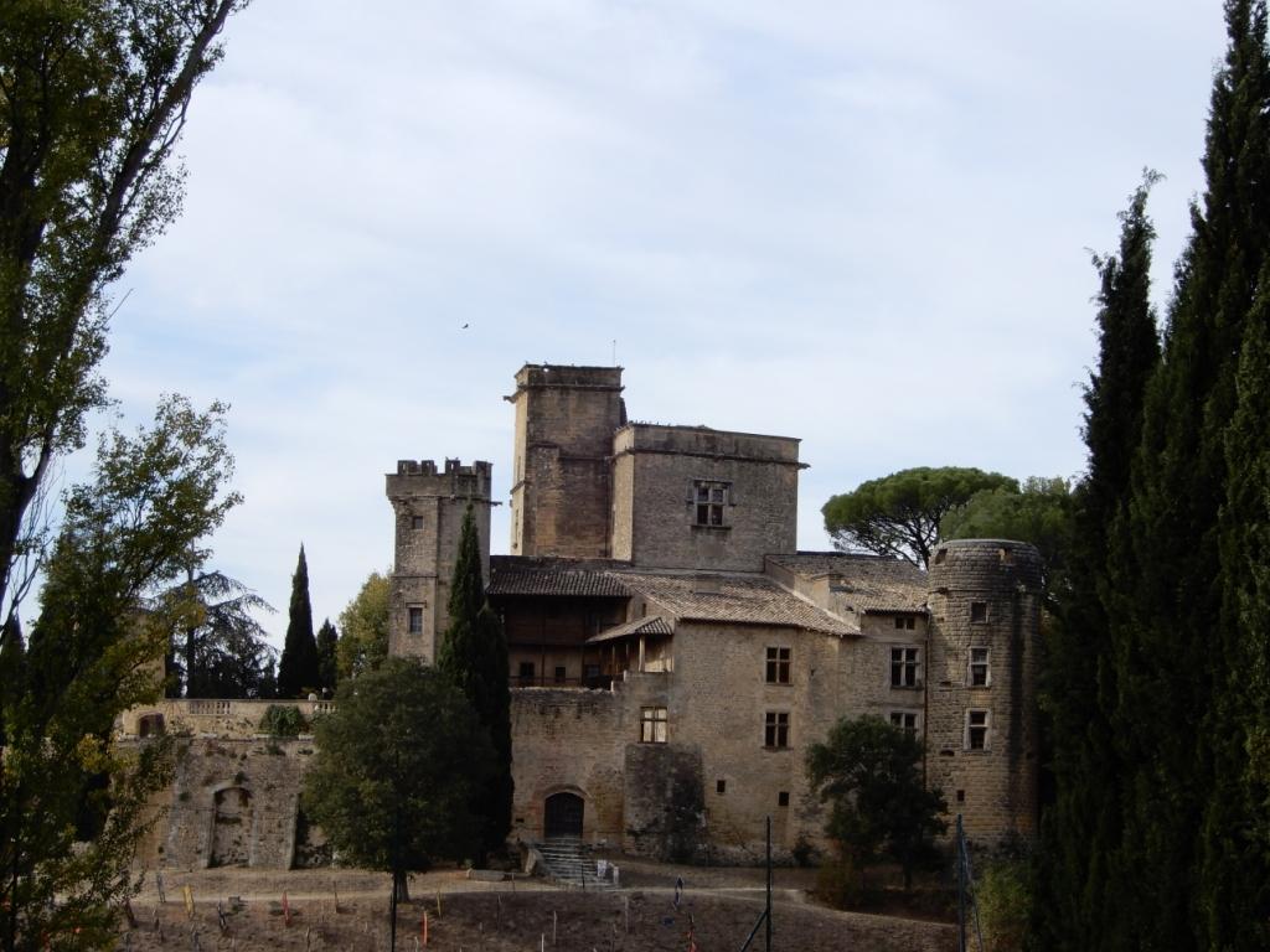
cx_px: 635
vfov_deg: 14.1
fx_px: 3852
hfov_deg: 18.7
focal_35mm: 105
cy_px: 476
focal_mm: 18.7
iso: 80
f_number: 5
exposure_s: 1/400
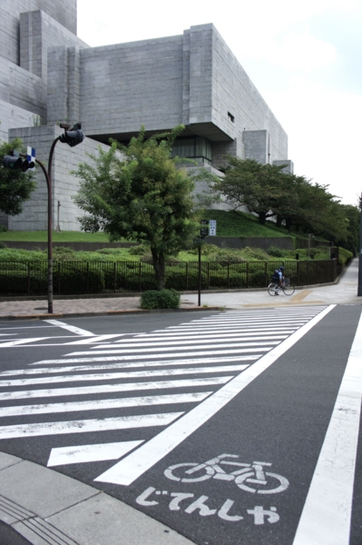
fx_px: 476
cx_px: 181
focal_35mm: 32
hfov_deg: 41.6
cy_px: 272
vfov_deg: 59.5
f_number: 4
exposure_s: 1/1250
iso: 200
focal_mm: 21
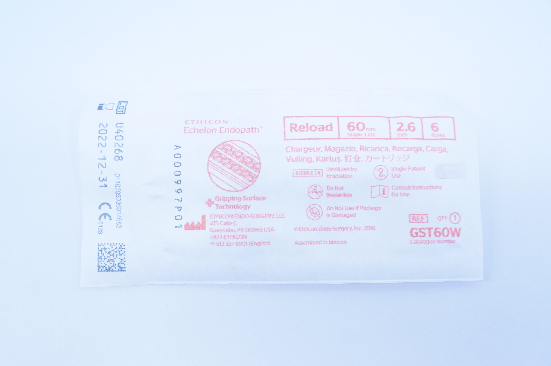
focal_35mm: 36
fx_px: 550
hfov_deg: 53.2
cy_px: 183
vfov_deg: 36.8
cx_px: 276
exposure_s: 1/200
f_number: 4.5
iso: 800
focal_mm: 24
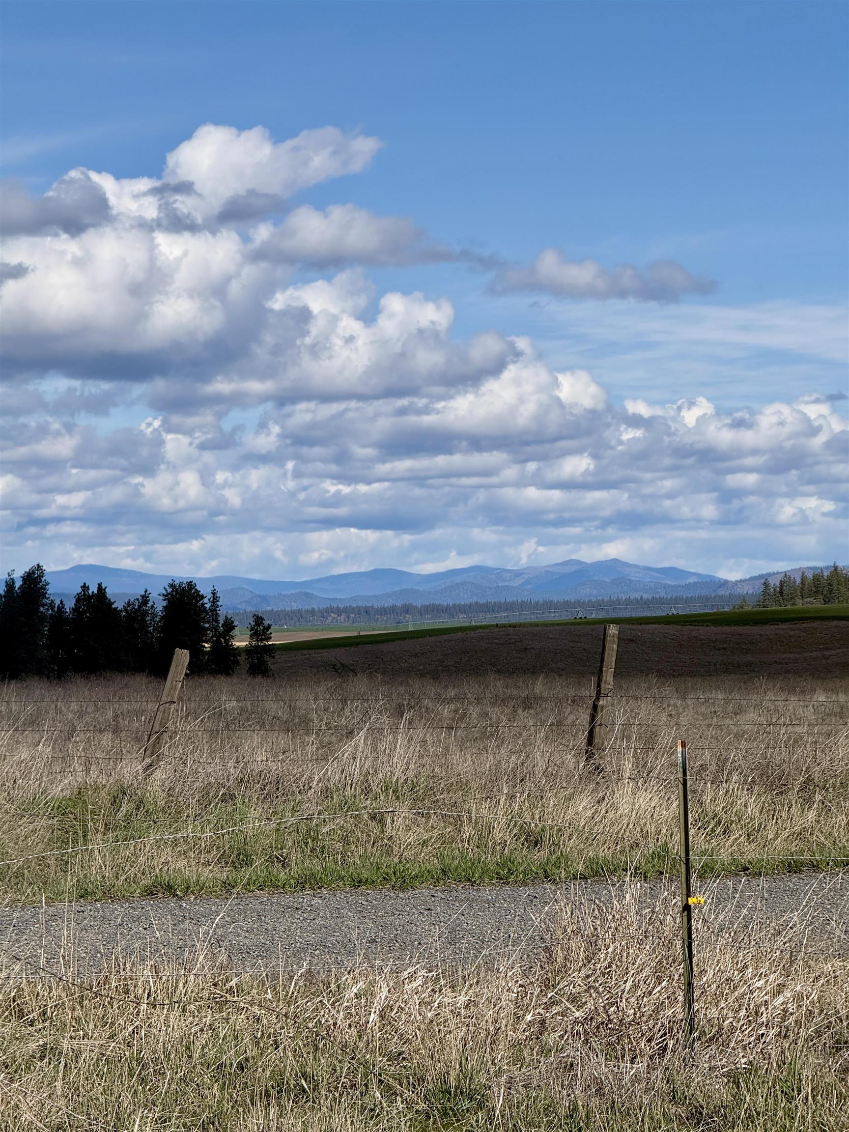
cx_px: 424
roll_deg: +0.3
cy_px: 566
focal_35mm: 120
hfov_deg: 12.3
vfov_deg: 16.4
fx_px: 3924
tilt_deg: +1.5
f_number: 2.8
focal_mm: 15.66
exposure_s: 1/3195
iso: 50
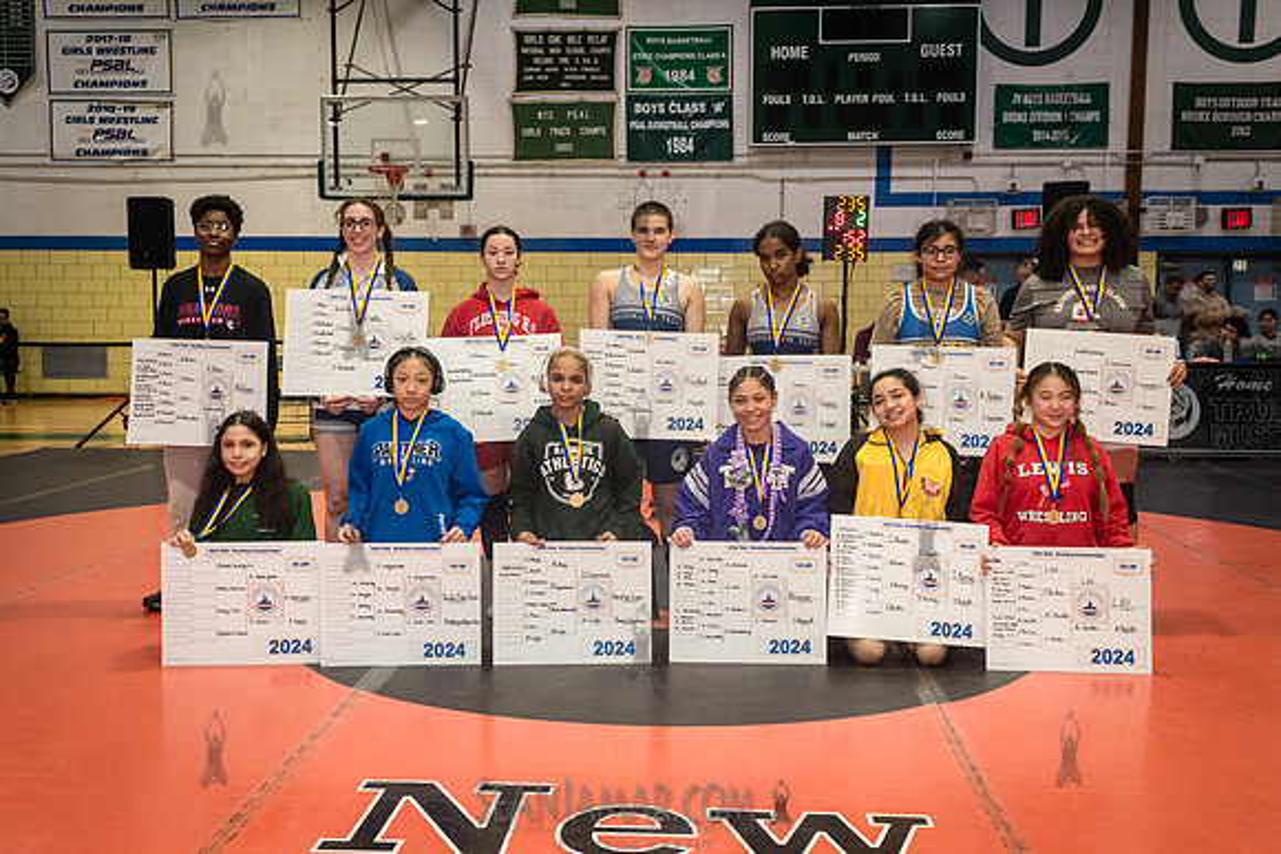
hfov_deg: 54.4
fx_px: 1247
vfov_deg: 37.8
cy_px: 427
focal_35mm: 35
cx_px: 640
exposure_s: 1/200
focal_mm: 35
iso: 4000
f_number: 5.6
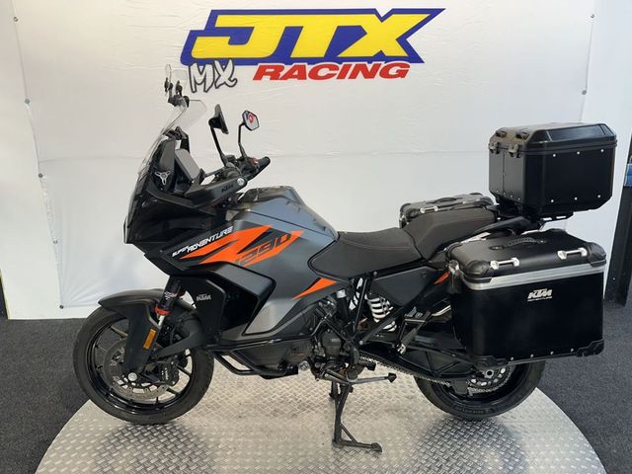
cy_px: 237
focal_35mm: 24
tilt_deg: -14.3
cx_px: 316
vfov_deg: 56.8
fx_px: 438
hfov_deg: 71.6
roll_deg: -0.2
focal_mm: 6.86
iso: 80
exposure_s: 1/100
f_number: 1.78
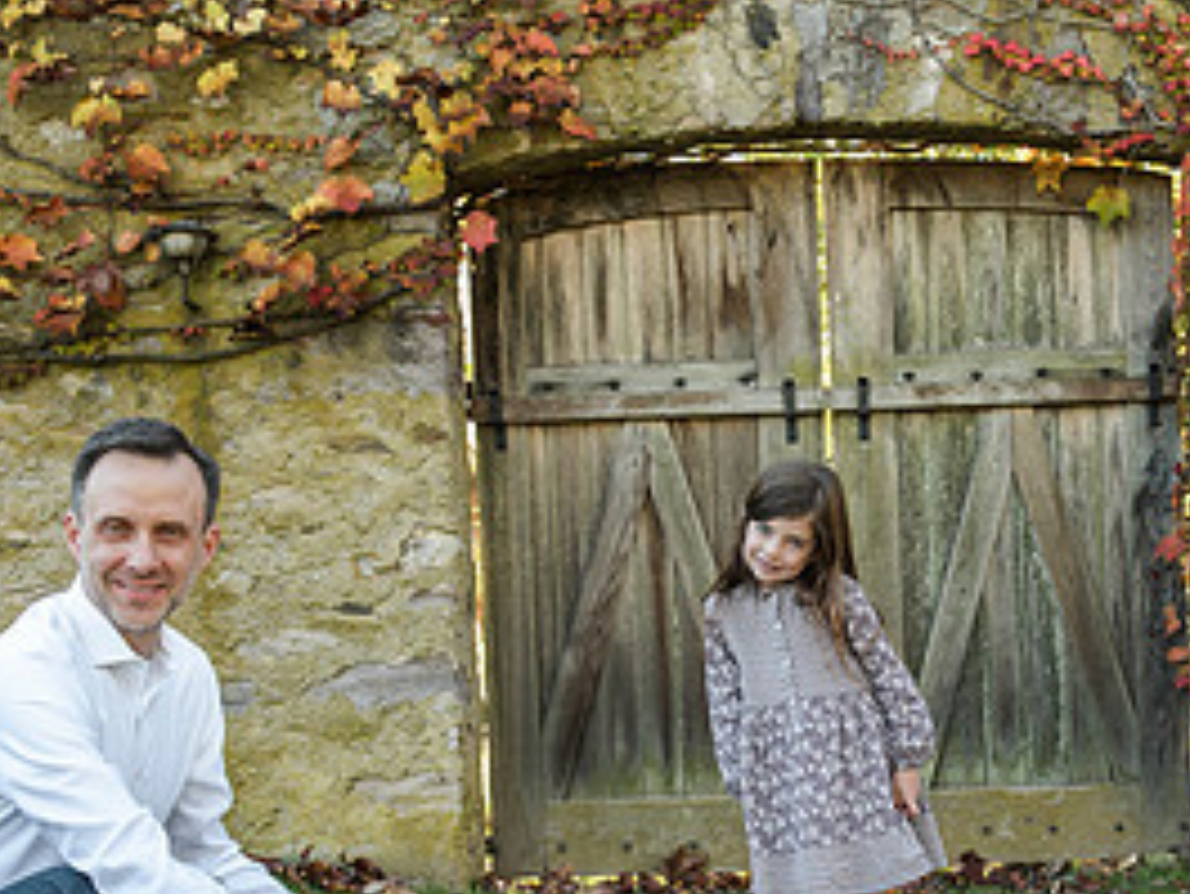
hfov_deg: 24.3
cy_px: 586
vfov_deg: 18.4
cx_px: 795
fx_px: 2751
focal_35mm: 80
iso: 640
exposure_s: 1/200
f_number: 5.6
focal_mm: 38
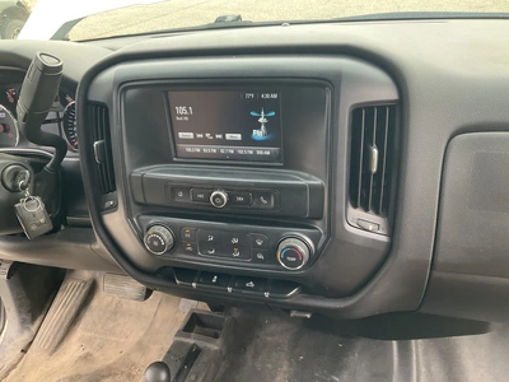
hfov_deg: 61.7
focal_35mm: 29
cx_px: 254
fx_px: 426
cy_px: 191
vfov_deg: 48.2
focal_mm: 3
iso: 64
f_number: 1.8
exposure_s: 1/75
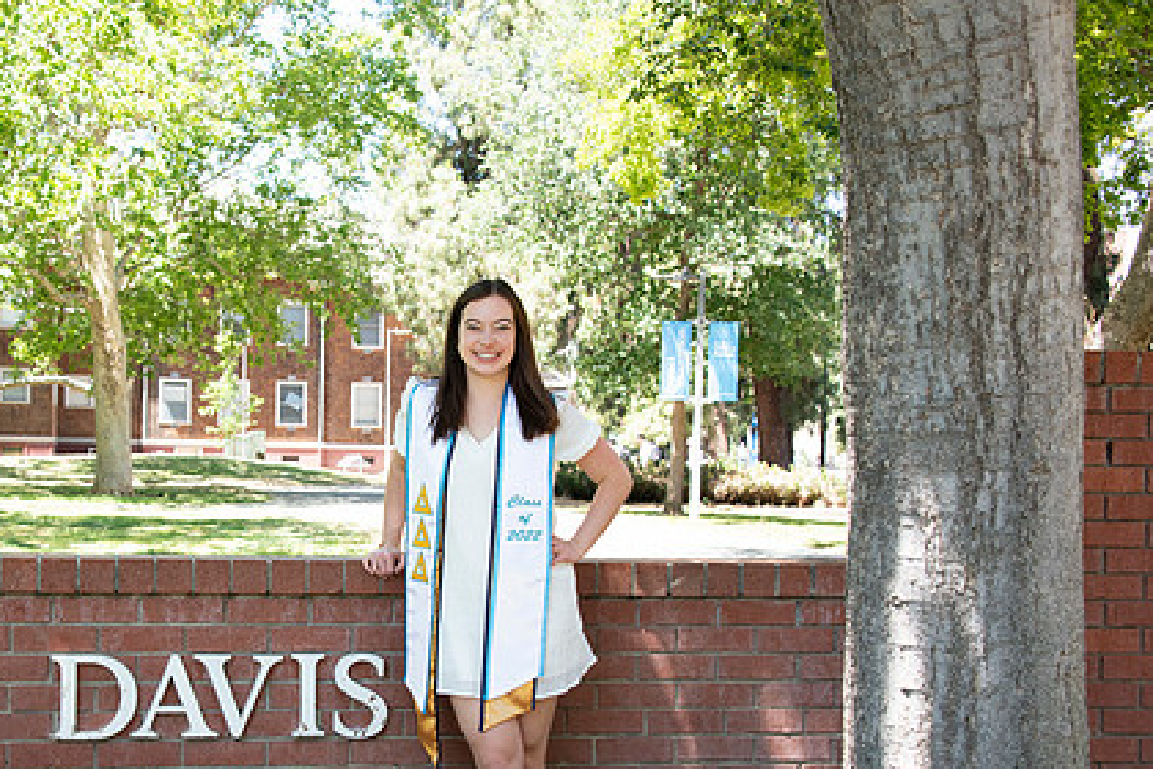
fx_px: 1857
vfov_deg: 23.3
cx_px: 362
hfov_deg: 34.1
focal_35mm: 58
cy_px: 523
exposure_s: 1/400
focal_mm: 42
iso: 640
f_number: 5.6
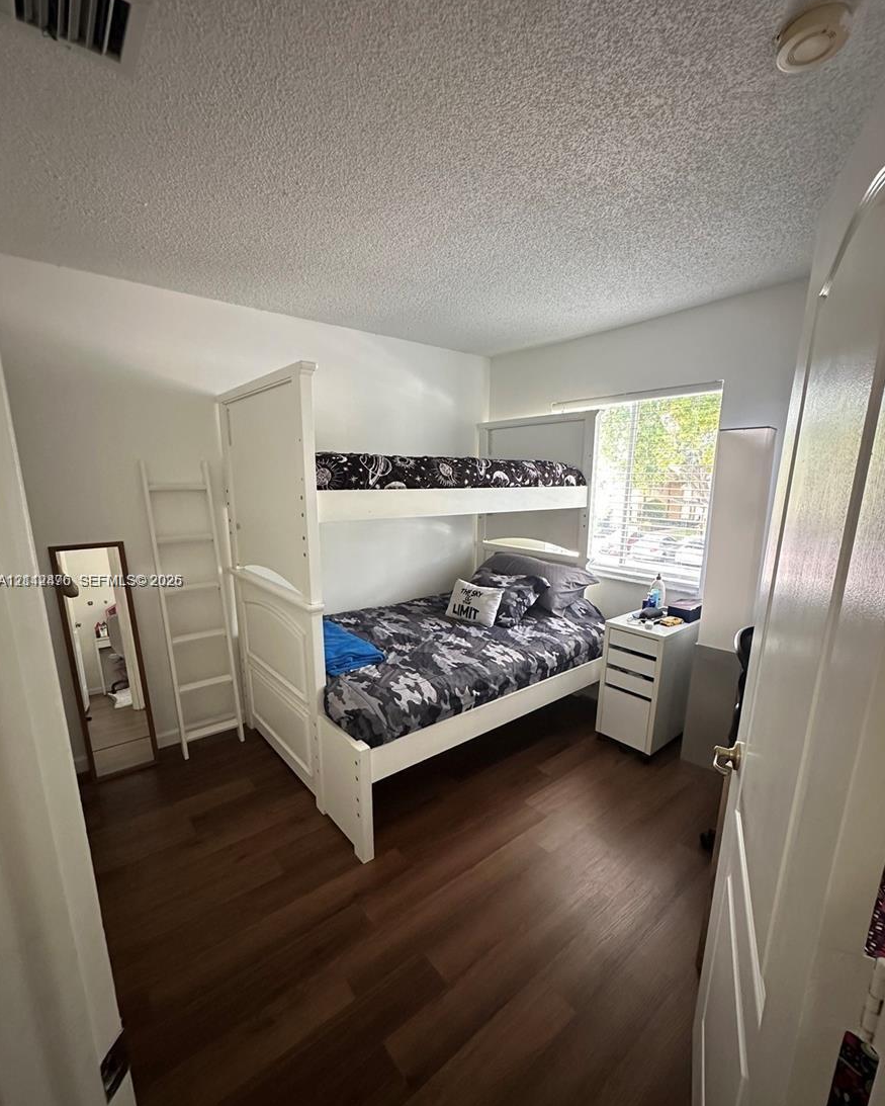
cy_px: 582
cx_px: 450
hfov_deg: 84.1
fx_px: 491
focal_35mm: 15
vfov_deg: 96.7
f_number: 2.2
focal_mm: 2.22
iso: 400
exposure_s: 1/60
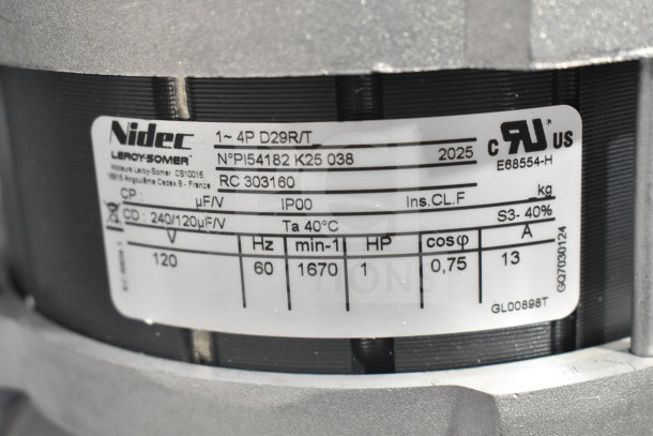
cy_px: 218
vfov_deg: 22.6
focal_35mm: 60
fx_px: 1089
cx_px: 326
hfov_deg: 33.4
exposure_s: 1/60
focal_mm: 40
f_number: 4.8
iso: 3200
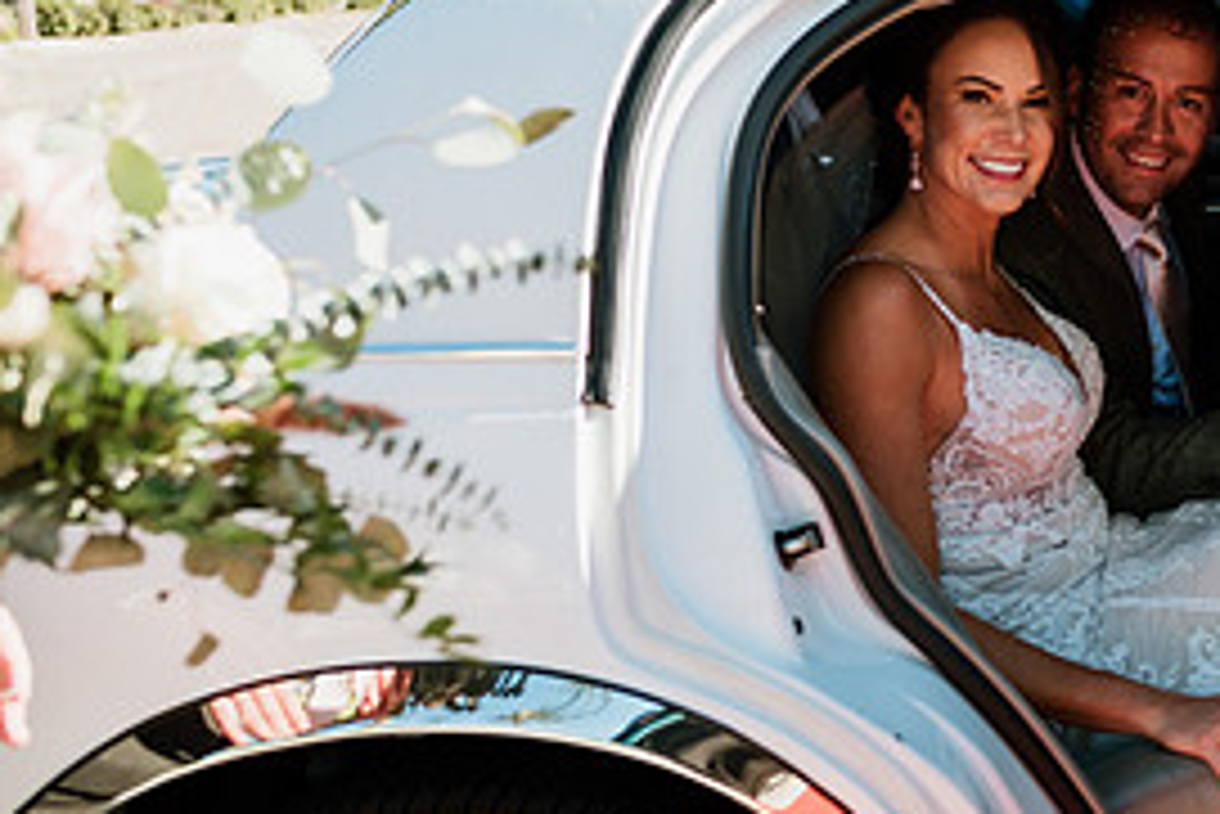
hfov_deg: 25.5
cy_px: 416
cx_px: 1252
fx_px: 2543
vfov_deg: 18.2
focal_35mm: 75
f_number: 2.8
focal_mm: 35
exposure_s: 1/800
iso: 100
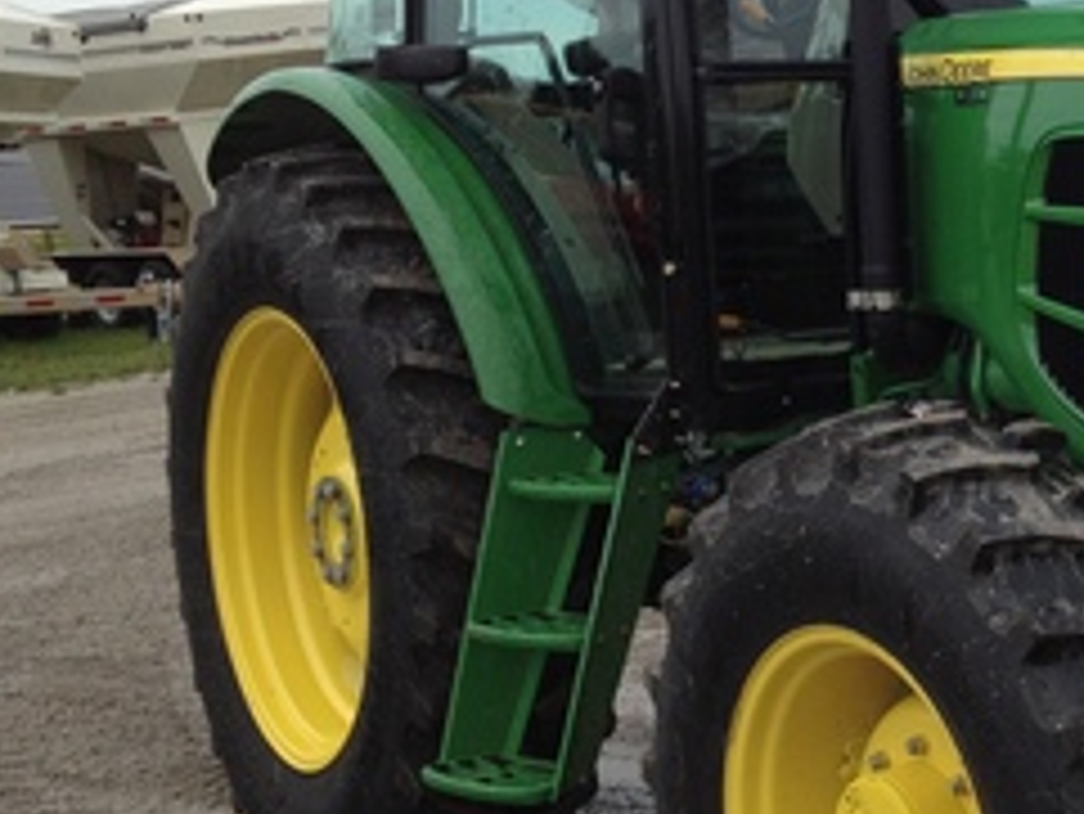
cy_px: 306
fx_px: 2475
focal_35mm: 79
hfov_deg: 23.9
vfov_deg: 18.6
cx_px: 1017
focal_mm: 4.28
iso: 64
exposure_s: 1/493
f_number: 2.4
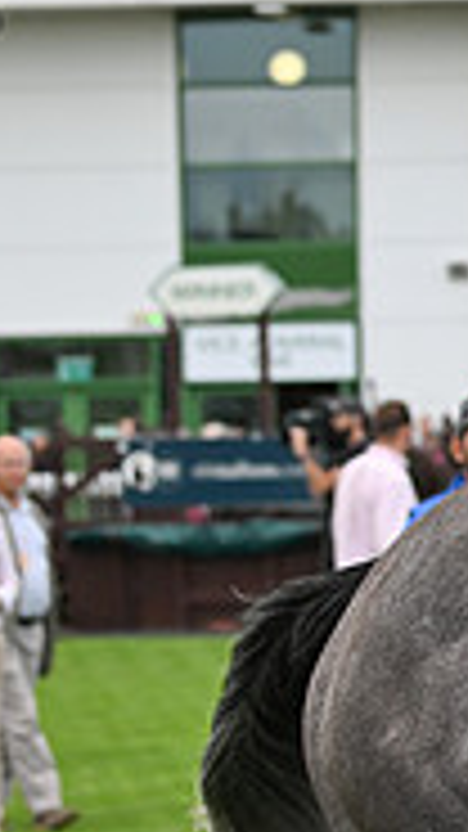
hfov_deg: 5.1
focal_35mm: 230
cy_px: 335
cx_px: 1260
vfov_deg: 9.4
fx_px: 5076
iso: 800
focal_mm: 70
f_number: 4.5
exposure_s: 1/1600
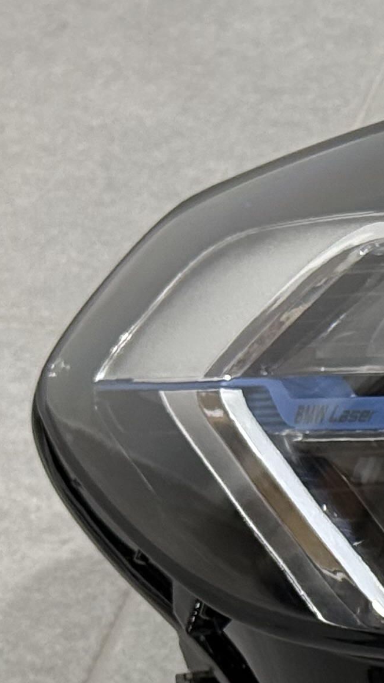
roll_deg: +0.4
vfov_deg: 11.8
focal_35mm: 182
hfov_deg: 6.3
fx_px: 3294
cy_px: 542
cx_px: 1024
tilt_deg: -35.3
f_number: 1.78
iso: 320
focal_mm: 6.76
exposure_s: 1/100
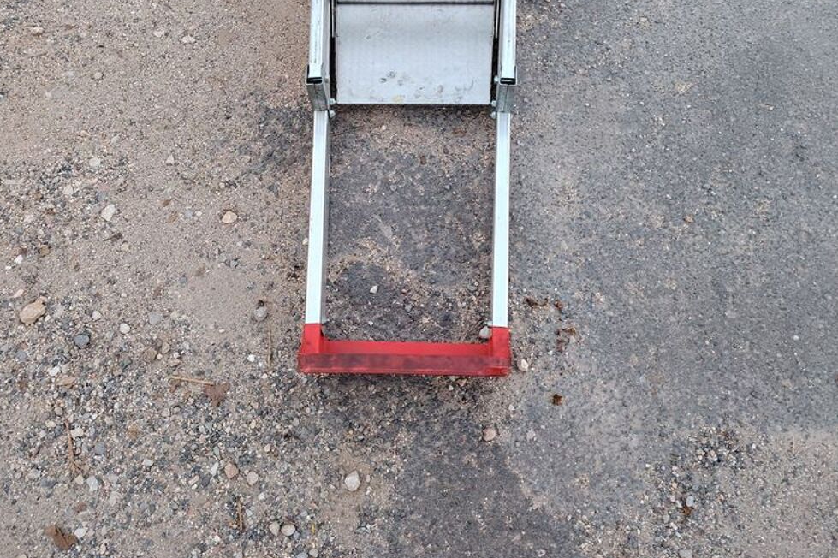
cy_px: 100
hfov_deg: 55.8
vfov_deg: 37.3
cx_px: 414
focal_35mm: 34
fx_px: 791
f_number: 1.75
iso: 2131
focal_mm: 5.25
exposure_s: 1/33.3
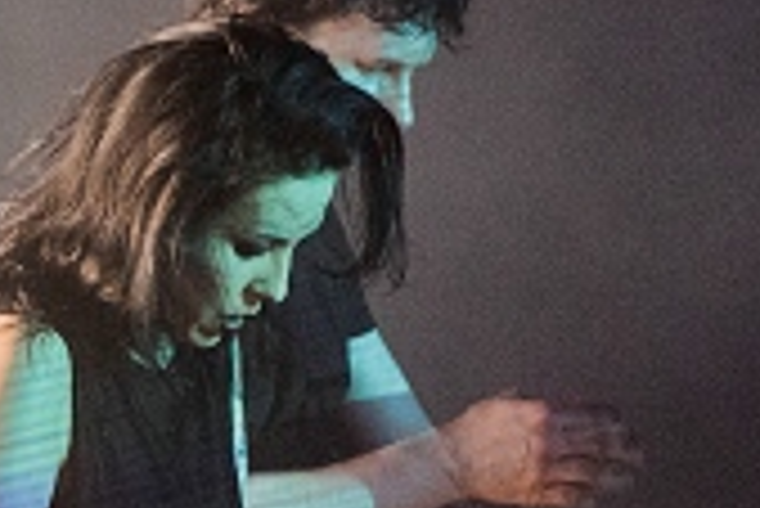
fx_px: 6296
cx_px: -463
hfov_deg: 6.8
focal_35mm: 298
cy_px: 456
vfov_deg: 4.6
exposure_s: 1/80
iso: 4000
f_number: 2.8
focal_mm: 70
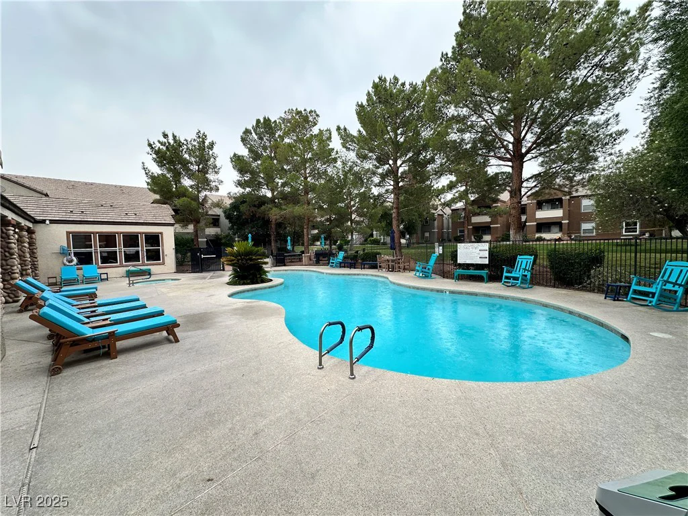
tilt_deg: -2.5
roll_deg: +1.3
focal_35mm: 14
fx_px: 278
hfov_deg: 102.1
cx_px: 344
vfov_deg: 85.7
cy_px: 258
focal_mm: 2.22
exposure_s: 1/99
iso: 50
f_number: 2.2
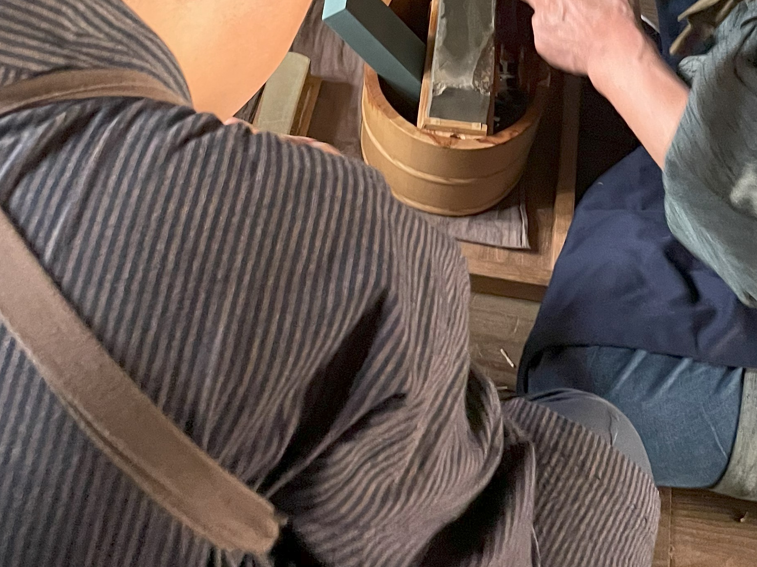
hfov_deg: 33.5
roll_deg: -10.7
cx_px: 498
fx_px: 1246
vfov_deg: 24.3
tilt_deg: -43.6
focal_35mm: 57
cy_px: -24
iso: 800
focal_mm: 4.2
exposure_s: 1/30
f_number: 1.6
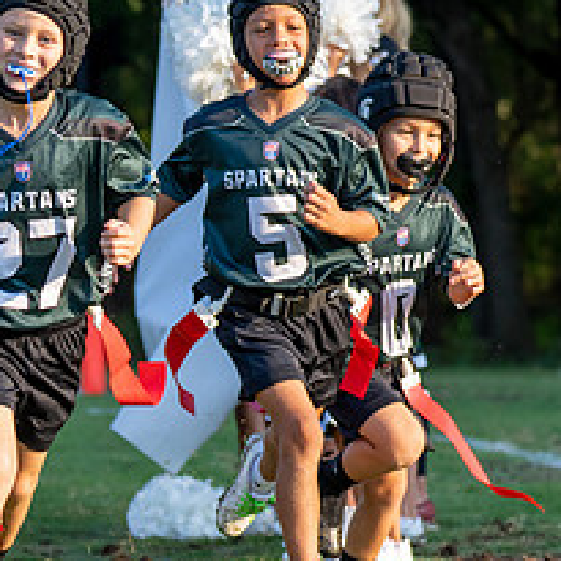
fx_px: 4786
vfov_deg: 6.7
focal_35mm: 261
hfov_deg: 6.7
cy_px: 281
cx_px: 55
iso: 200
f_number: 2.8
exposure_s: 1/1250
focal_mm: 70
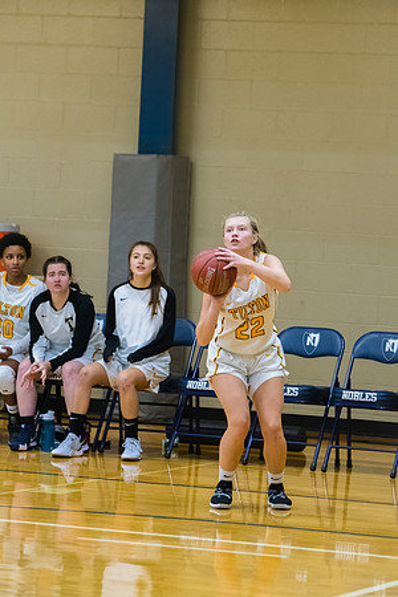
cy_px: 298
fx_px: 3109
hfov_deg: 7.3
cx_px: 199
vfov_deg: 11.0
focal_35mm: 188
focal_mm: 125
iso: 3200
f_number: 2.8
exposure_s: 1/400
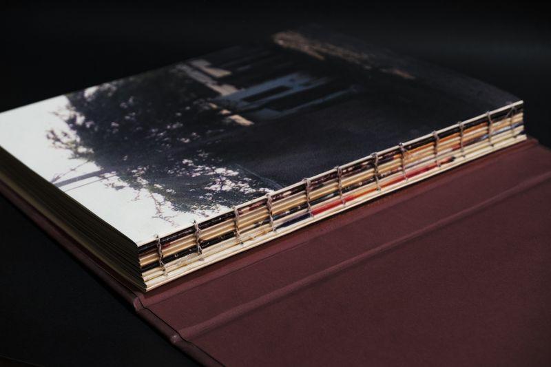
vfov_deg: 20.0
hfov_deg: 29.7
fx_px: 1040
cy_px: 184
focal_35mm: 68
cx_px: 276
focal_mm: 45
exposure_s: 1/80
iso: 800
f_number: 7.1
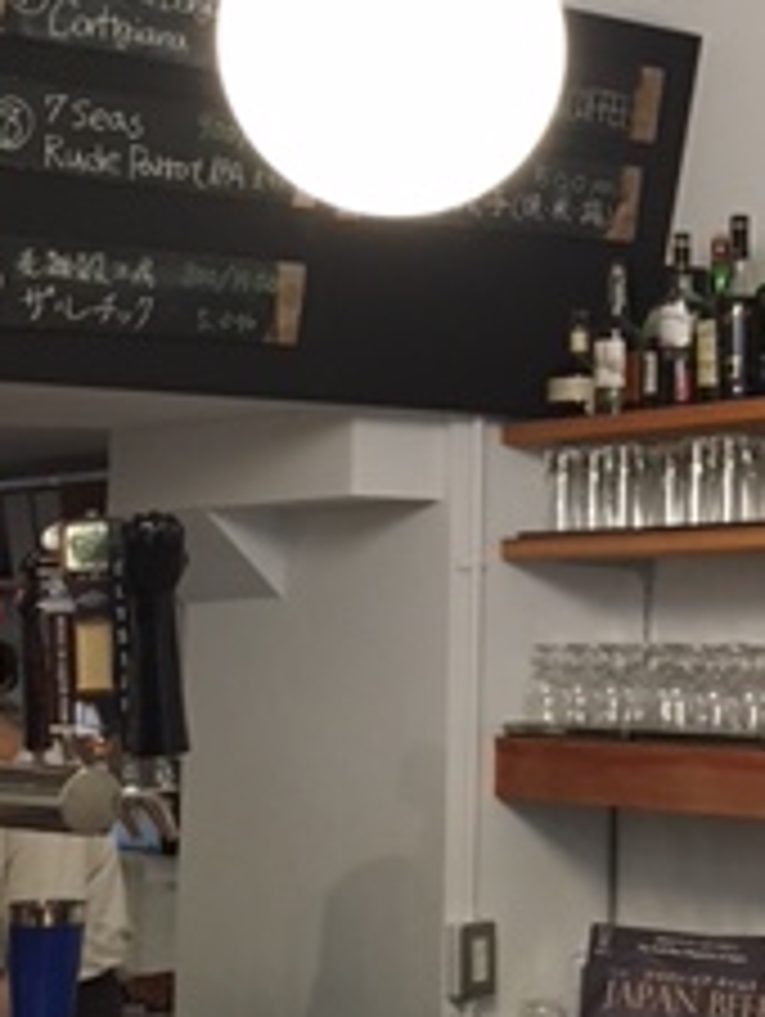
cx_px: 810
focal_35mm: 82
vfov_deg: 23.8
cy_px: 392
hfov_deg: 17.5
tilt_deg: +5.3
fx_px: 2412
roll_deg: -0.4
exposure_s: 1/30
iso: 160
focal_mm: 4.15
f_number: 2.2
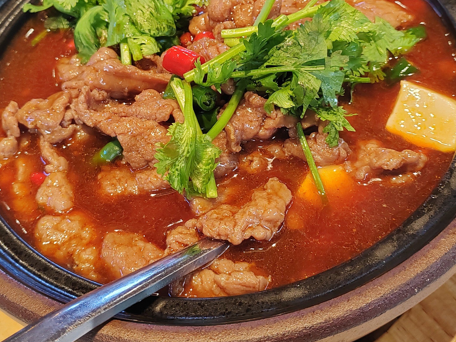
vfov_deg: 26.0
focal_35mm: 56
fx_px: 738
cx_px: 225
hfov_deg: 34.3
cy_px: 122
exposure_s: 1/100
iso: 400
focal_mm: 5.52
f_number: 1.9
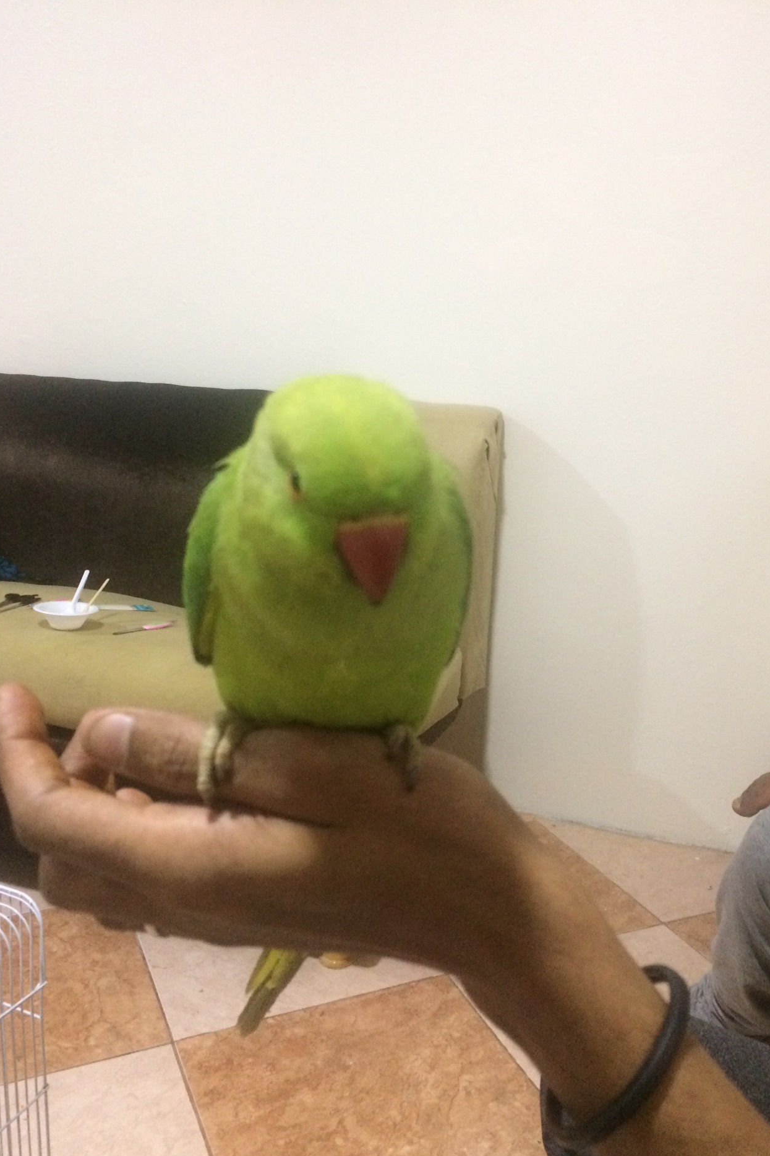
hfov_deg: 42.3
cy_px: 593
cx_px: 419
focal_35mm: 31
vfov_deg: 60.3
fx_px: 995
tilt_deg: -13.4
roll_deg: -1.5
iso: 320
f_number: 2.2
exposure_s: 1/15
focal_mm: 4.15
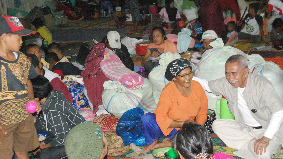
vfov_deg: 21.6
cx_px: 155
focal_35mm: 56
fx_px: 418
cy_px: 69
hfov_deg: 37.4
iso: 3200
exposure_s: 1/60
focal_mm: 29
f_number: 7.1
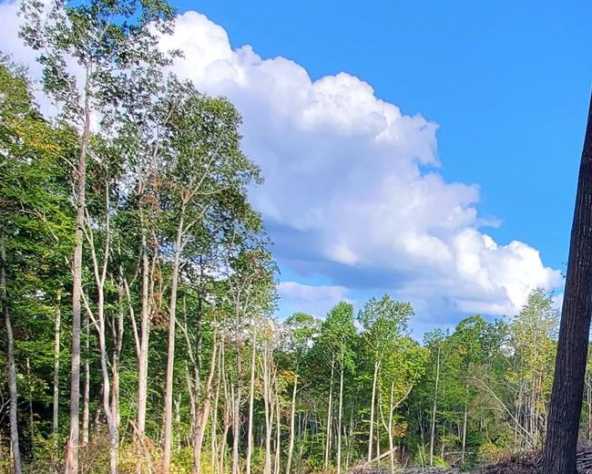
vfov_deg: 34.0
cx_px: 538
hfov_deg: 41.9
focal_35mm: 40
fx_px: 701
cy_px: 477
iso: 50
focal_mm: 1.8
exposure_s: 1/415
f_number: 2.2
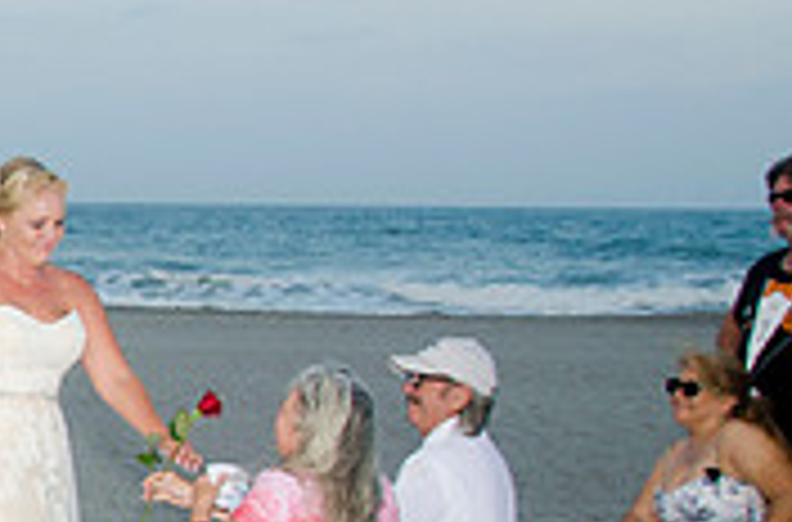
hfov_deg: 19.2
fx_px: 1951
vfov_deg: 15.2
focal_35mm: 89
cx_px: -495
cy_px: 364
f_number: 5.6
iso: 100
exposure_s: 1/125
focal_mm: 18
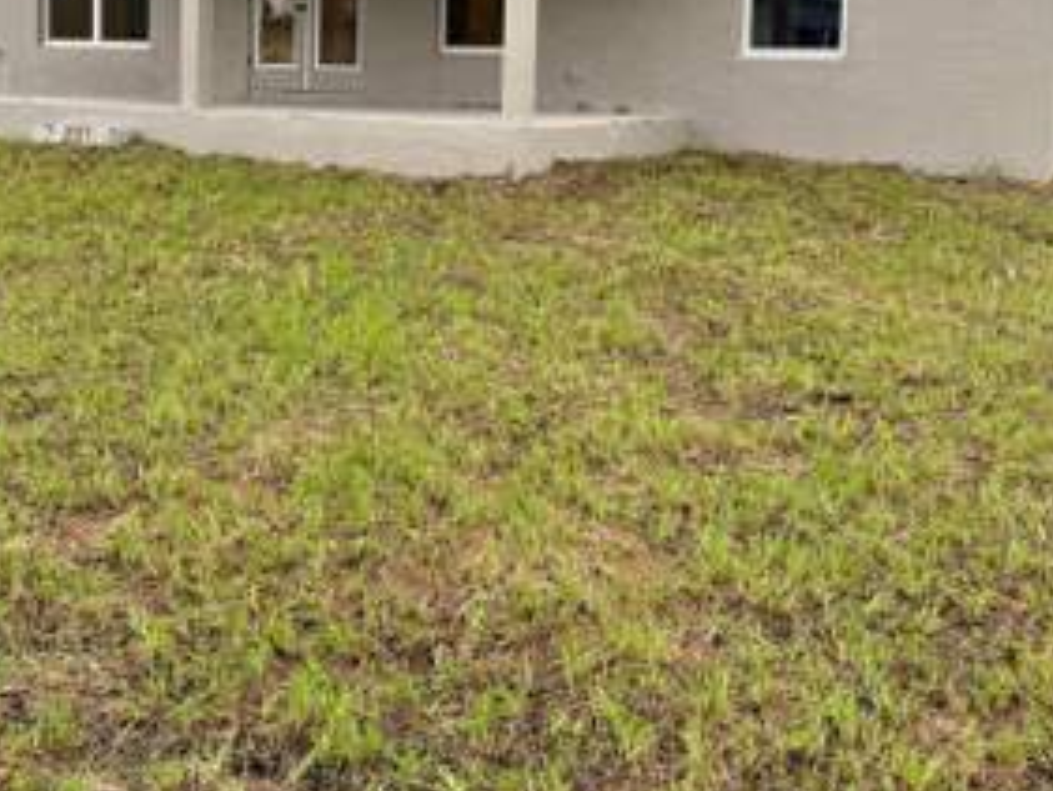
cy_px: 135
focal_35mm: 41
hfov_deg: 45.7
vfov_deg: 33.9
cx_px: 487
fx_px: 1248
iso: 80
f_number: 1.78
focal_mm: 6.76
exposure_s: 1/351
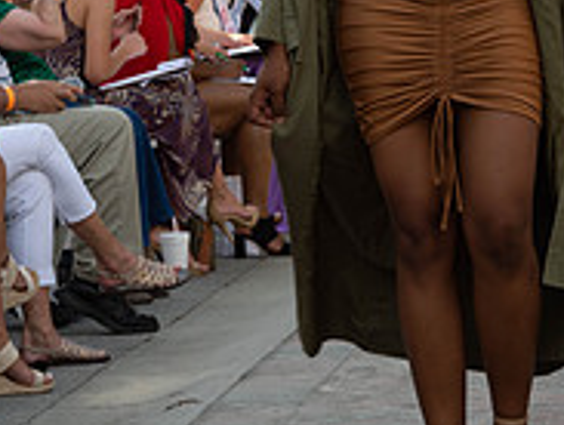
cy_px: 52
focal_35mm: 318
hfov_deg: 6.2
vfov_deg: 4.7
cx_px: 393
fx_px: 5191
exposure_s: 1/160
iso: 400
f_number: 10
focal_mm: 135
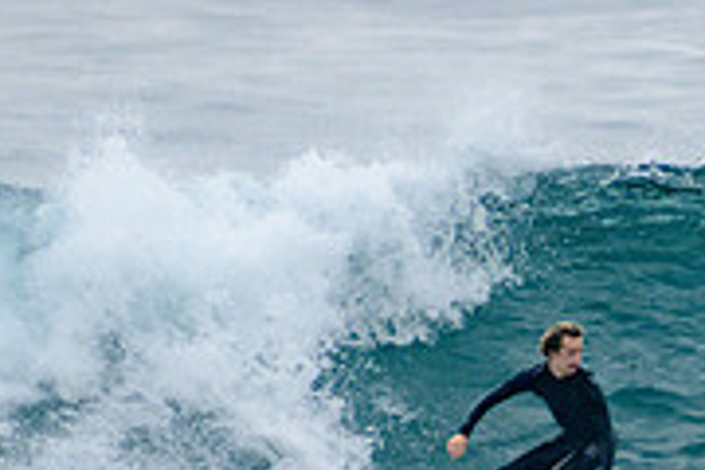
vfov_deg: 0.8
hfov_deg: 1.2
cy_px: 474
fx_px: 34719
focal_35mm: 1773
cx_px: 995
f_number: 5.6
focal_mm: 400
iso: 500
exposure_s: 1/1250
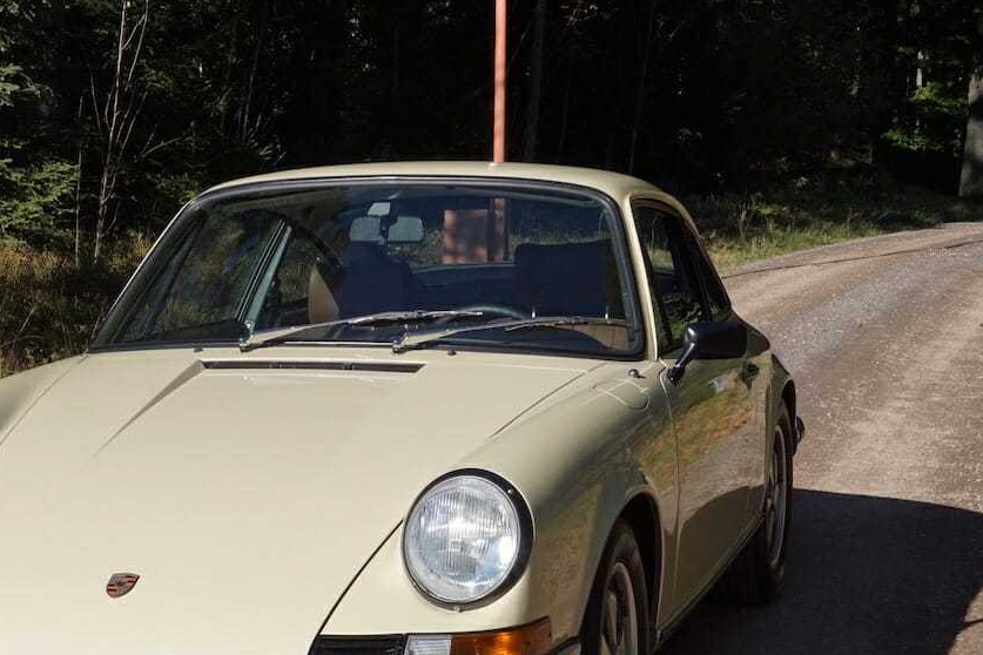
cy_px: 505
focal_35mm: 86
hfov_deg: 23.6
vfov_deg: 15.8
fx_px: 2348
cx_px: 388
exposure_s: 1/125
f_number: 14
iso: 100
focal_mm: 32
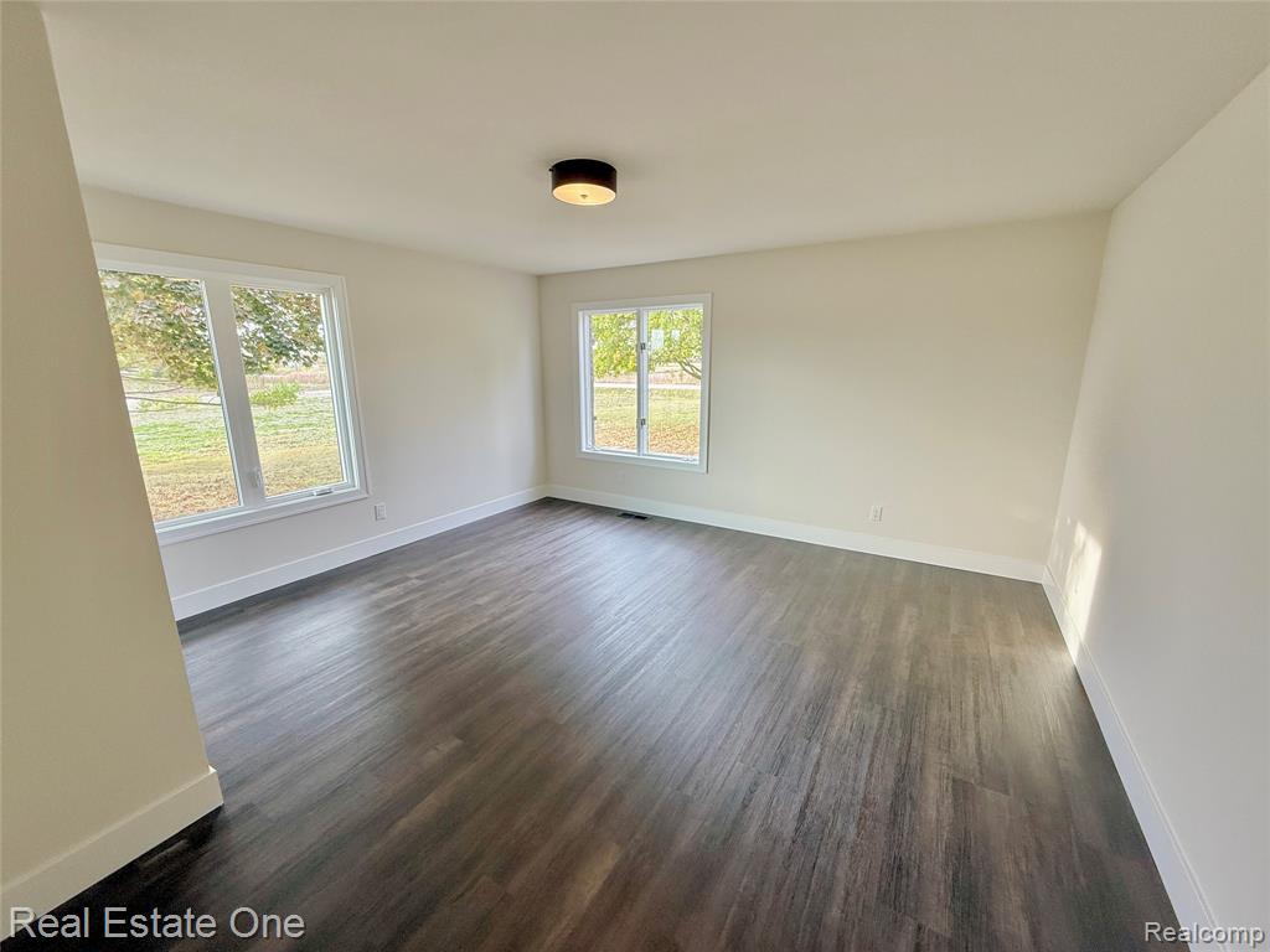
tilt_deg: -12.9
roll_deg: -0.1
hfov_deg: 102.1
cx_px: 635
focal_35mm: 14
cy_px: 476
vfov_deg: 85.7
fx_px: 514
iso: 100
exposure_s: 1/99
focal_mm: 2.22
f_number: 2.2
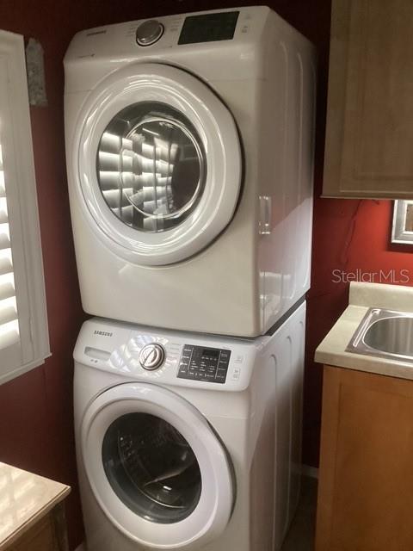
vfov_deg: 58.4
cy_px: 276
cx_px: 206
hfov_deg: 45.4
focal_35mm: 31
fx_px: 493
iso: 320
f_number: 2.4
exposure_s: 1/60
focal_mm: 3.3
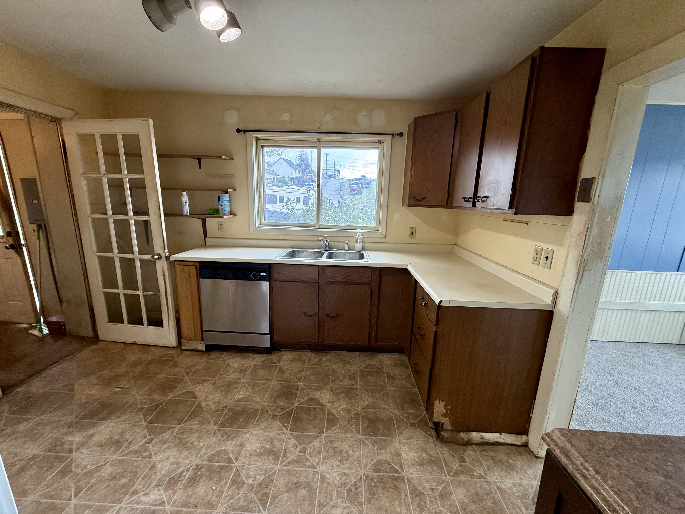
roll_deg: -1.5
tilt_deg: -11.5
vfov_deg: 85.7
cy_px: 257
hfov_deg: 102.1
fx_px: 277
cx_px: 342
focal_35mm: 14
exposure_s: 1/120
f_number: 2.2
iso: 160
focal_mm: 2.22
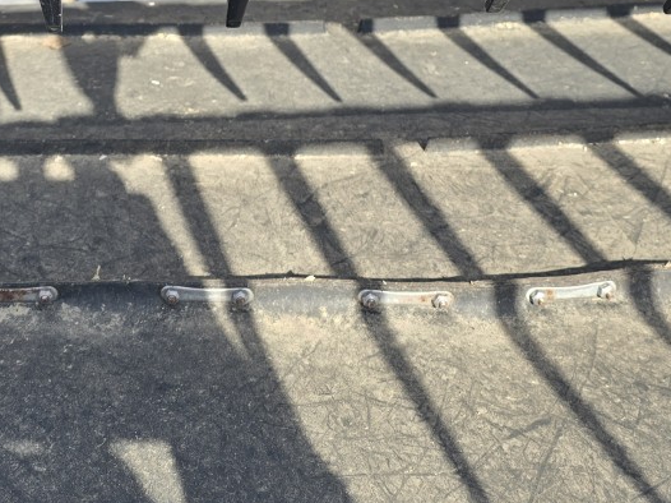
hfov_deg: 30.1
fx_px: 1221
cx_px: 143
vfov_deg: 23.0
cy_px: 114
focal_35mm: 63
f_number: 1.7
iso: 12
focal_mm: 6.3
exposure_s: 1/398
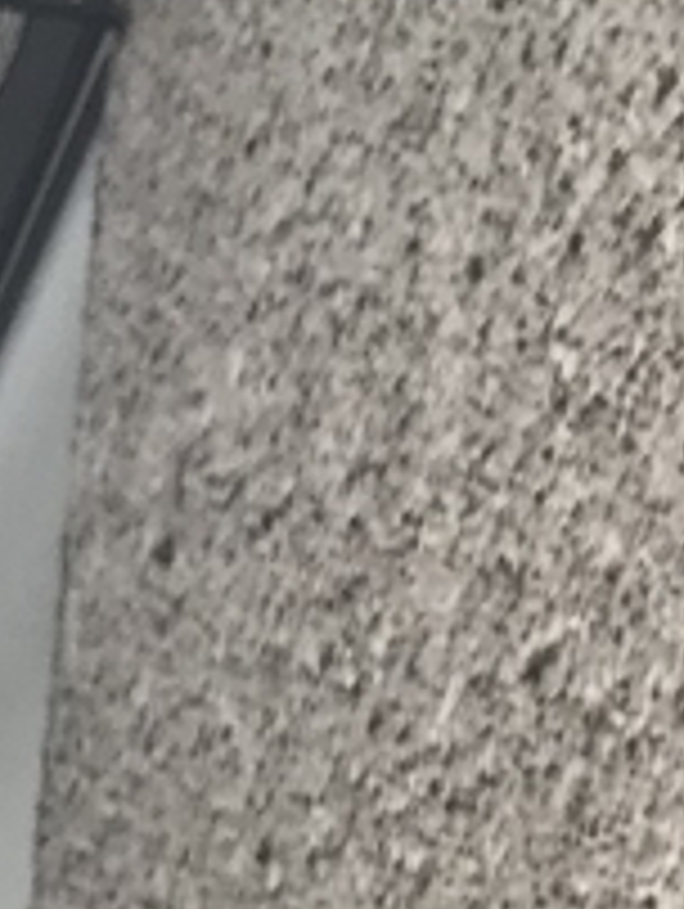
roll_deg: +2.3
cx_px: 1827
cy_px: 1292
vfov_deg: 11.5
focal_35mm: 166
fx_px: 4364
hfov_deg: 8.0
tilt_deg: +17.5
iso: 20
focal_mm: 3.99
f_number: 1.8
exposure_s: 1/778
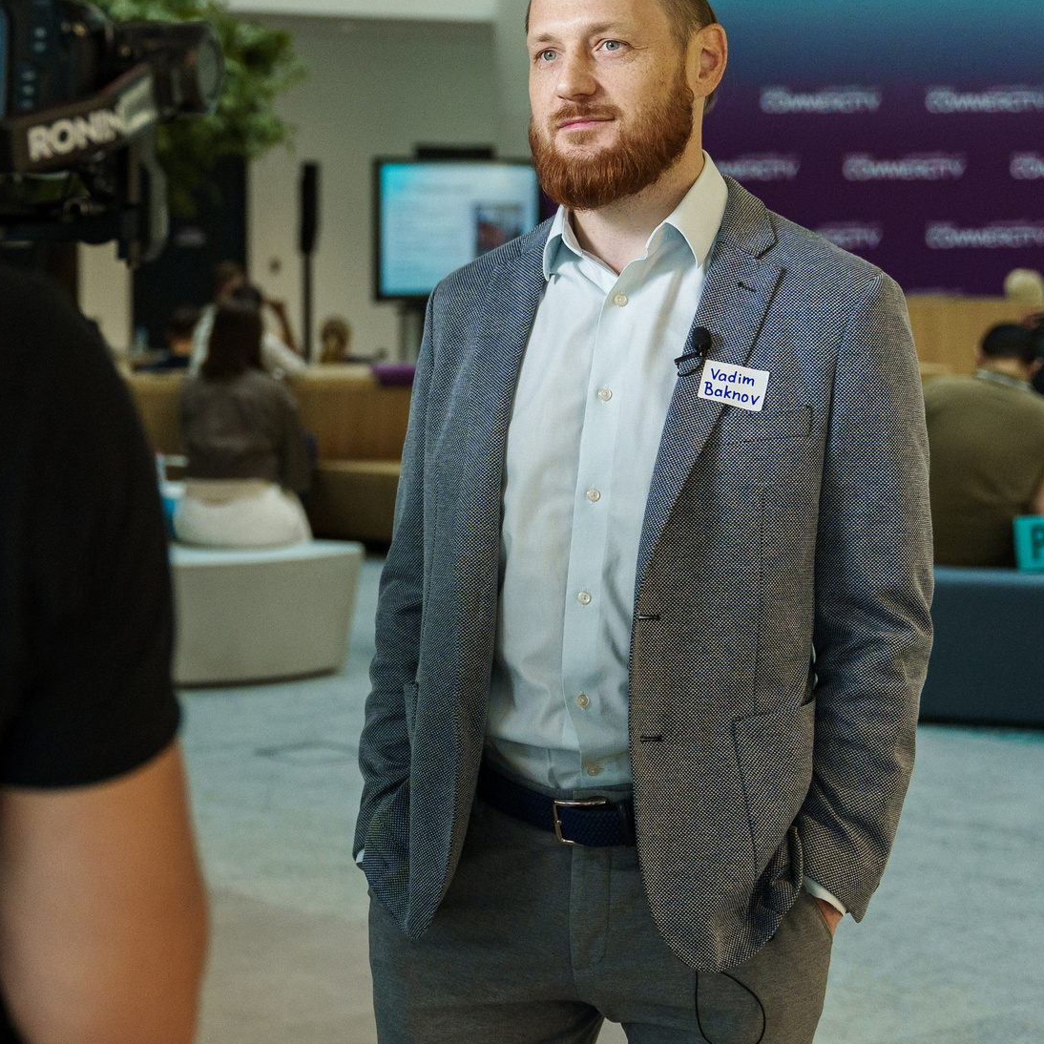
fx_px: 3071
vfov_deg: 19.2
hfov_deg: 19.1
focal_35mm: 90
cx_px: 184
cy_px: 363
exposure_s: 1/320
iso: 800
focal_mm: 39
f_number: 2.8
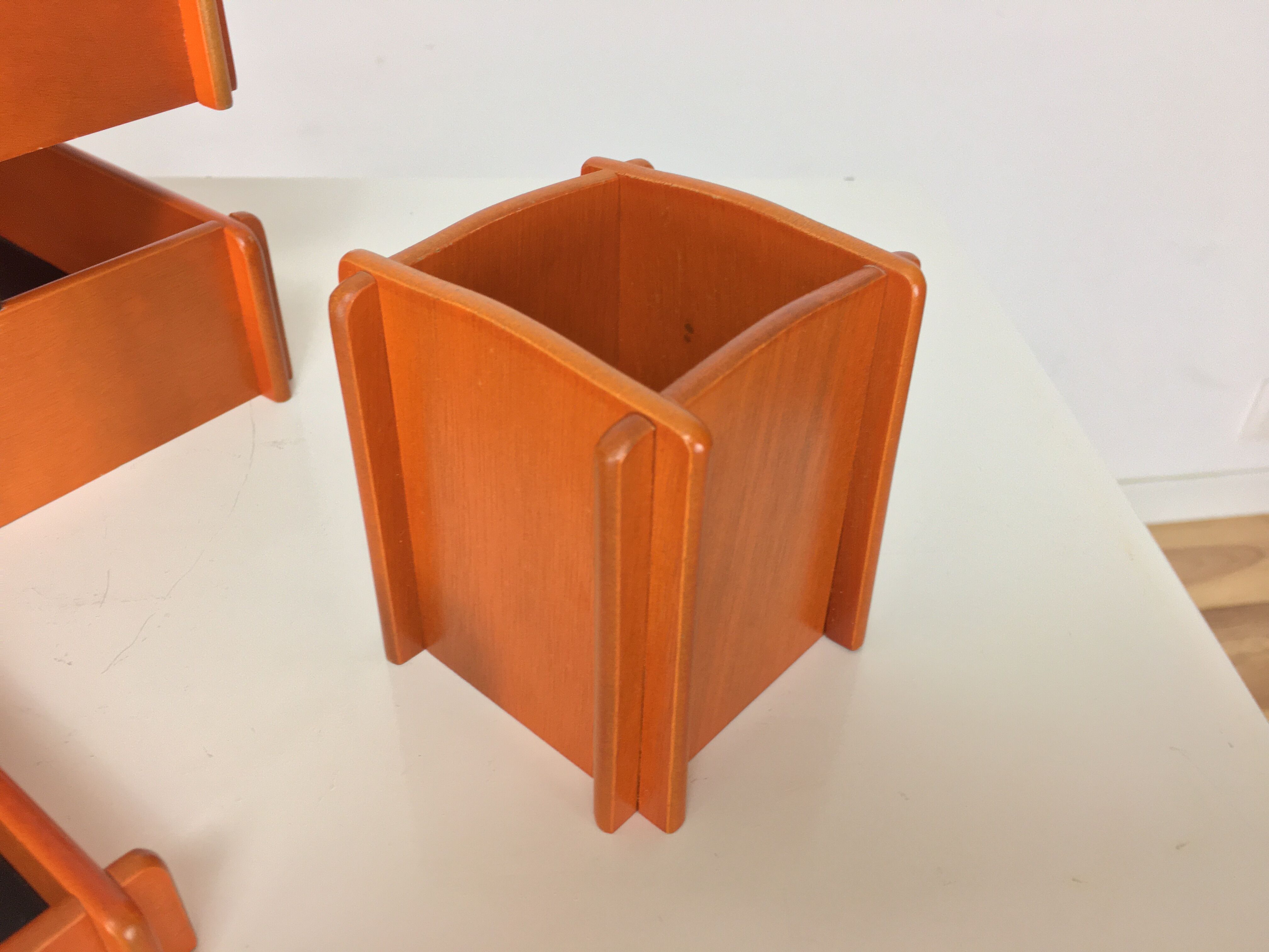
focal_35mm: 29
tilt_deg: -39.6
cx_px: 634
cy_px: 476
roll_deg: -0.7
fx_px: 1063
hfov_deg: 61.7
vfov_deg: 48.2
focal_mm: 4.15
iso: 50
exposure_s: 1/33
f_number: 2.2
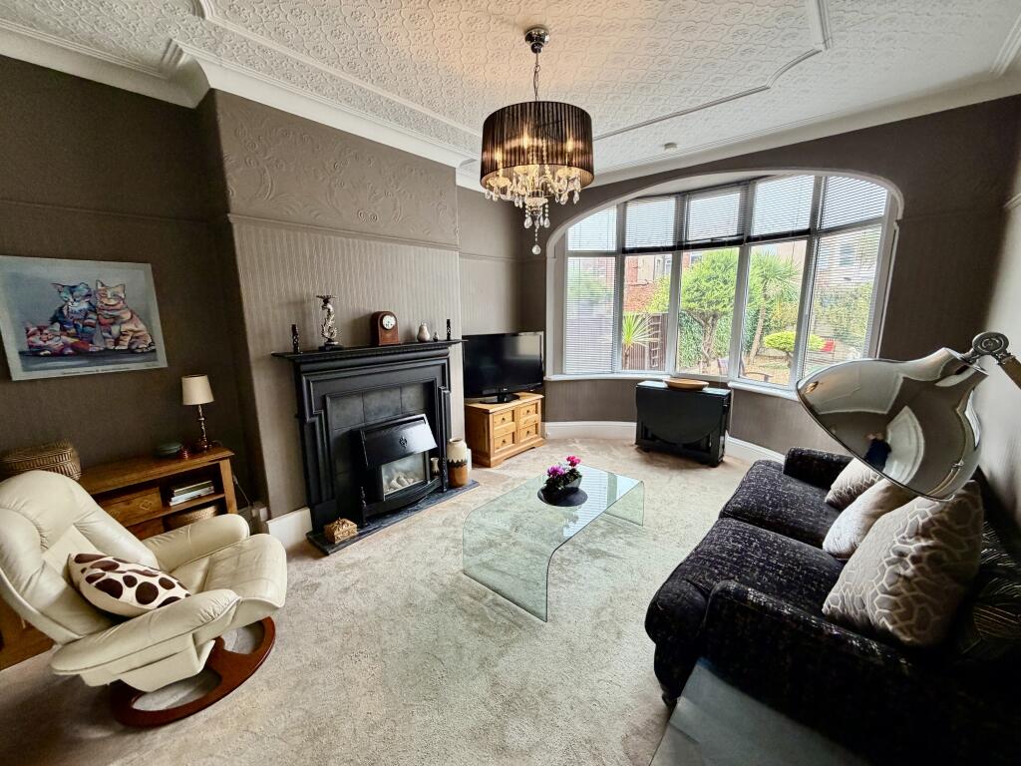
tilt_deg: -11.2
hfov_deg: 102.1
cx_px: 510
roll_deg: +1.3
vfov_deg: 85.7
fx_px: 413
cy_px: 383
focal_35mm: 14
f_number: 2.2
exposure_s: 1/100
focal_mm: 2.22
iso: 200
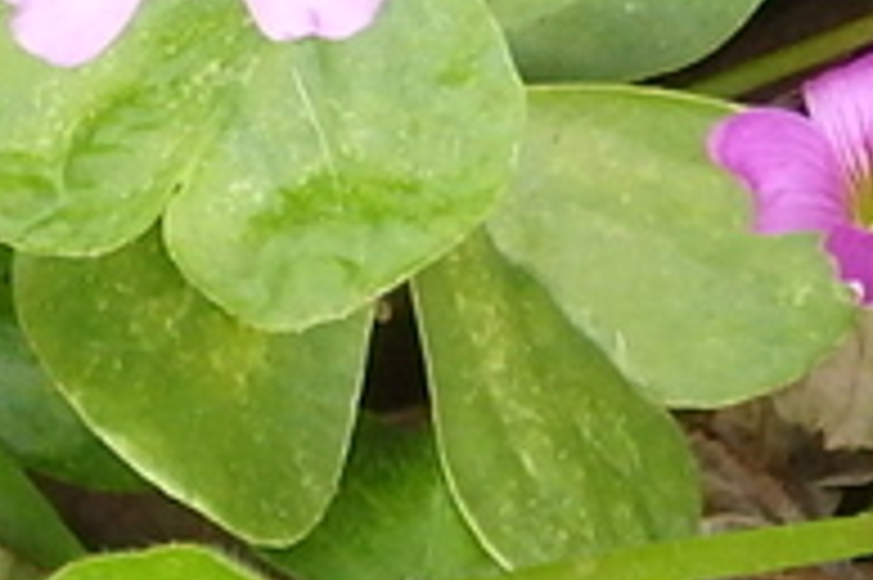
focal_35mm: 900
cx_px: 50
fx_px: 21806
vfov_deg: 1.5
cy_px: 724
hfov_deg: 2.3
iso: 250
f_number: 5.4
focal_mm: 25.1
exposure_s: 1/125
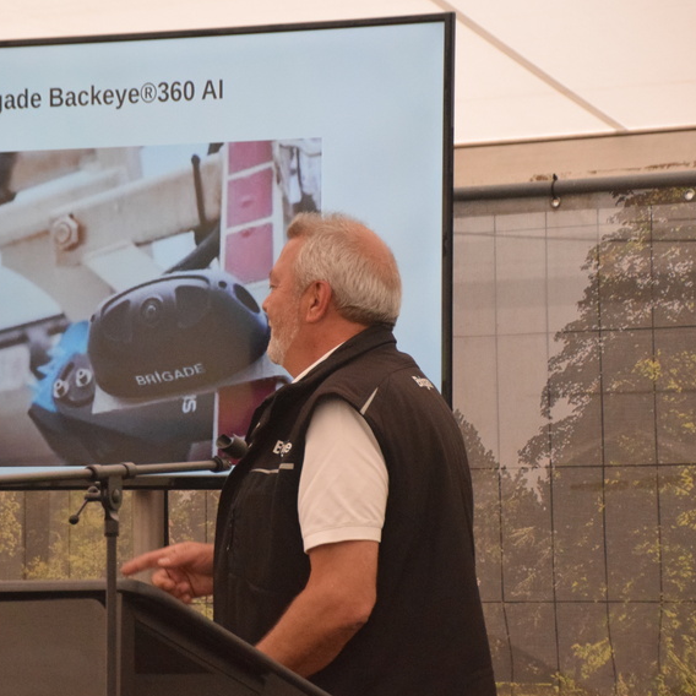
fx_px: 5619
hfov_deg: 7.1
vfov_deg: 7.1
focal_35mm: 247
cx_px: 143
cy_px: 358
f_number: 5.6
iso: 3200
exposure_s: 1/320
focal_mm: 110
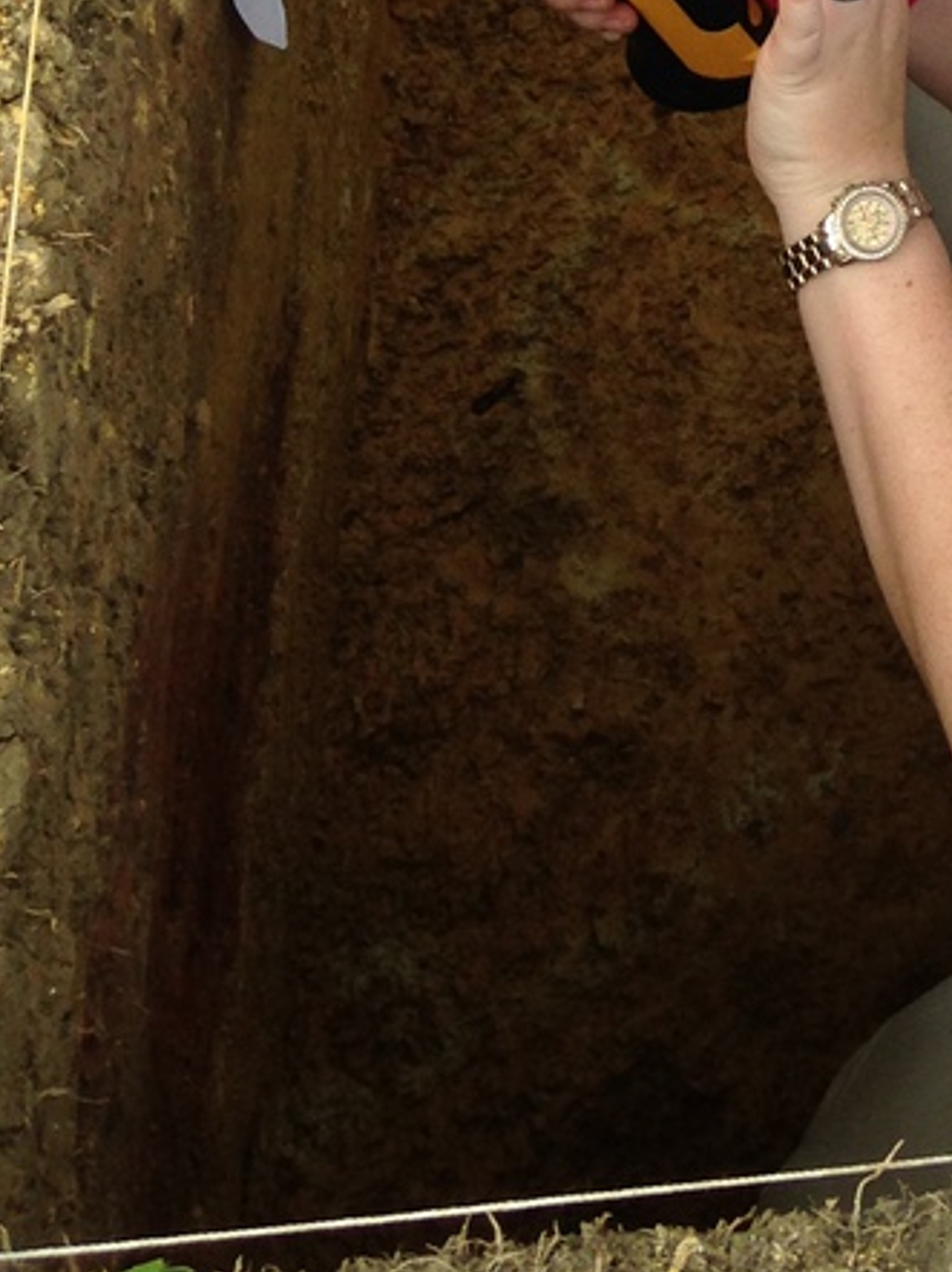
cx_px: 1214
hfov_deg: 14.0
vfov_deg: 17.3
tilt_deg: -52.4
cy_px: -646
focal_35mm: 102
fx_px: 3744
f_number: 2.4
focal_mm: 4.12
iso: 50
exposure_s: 1/488
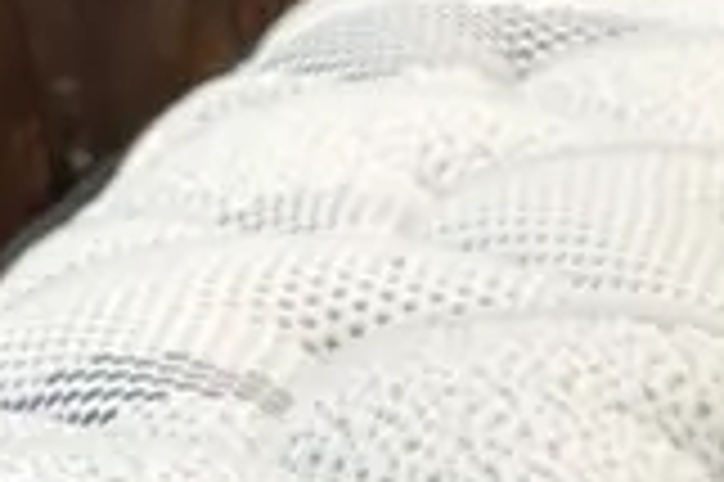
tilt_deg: -37.7
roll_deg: -2.1
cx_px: 1358
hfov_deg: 11.8
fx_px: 3194
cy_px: 1987
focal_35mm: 159
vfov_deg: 6.7
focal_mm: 6.86
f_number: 1.78
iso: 200
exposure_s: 1/100
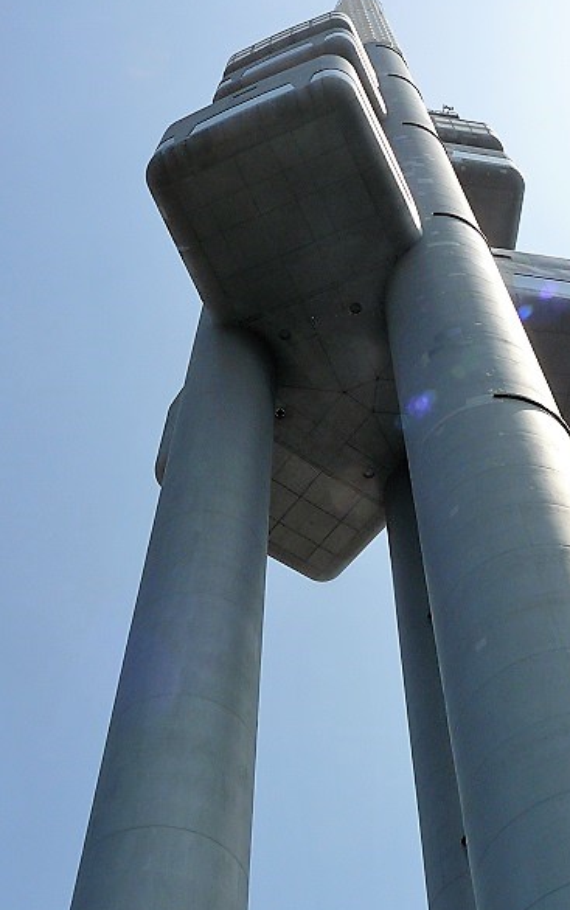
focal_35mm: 46
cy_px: 481
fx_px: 1142
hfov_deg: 28.0
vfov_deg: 43.4
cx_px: 349
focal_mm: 6
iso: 100
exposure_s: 1/500
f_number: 6.3
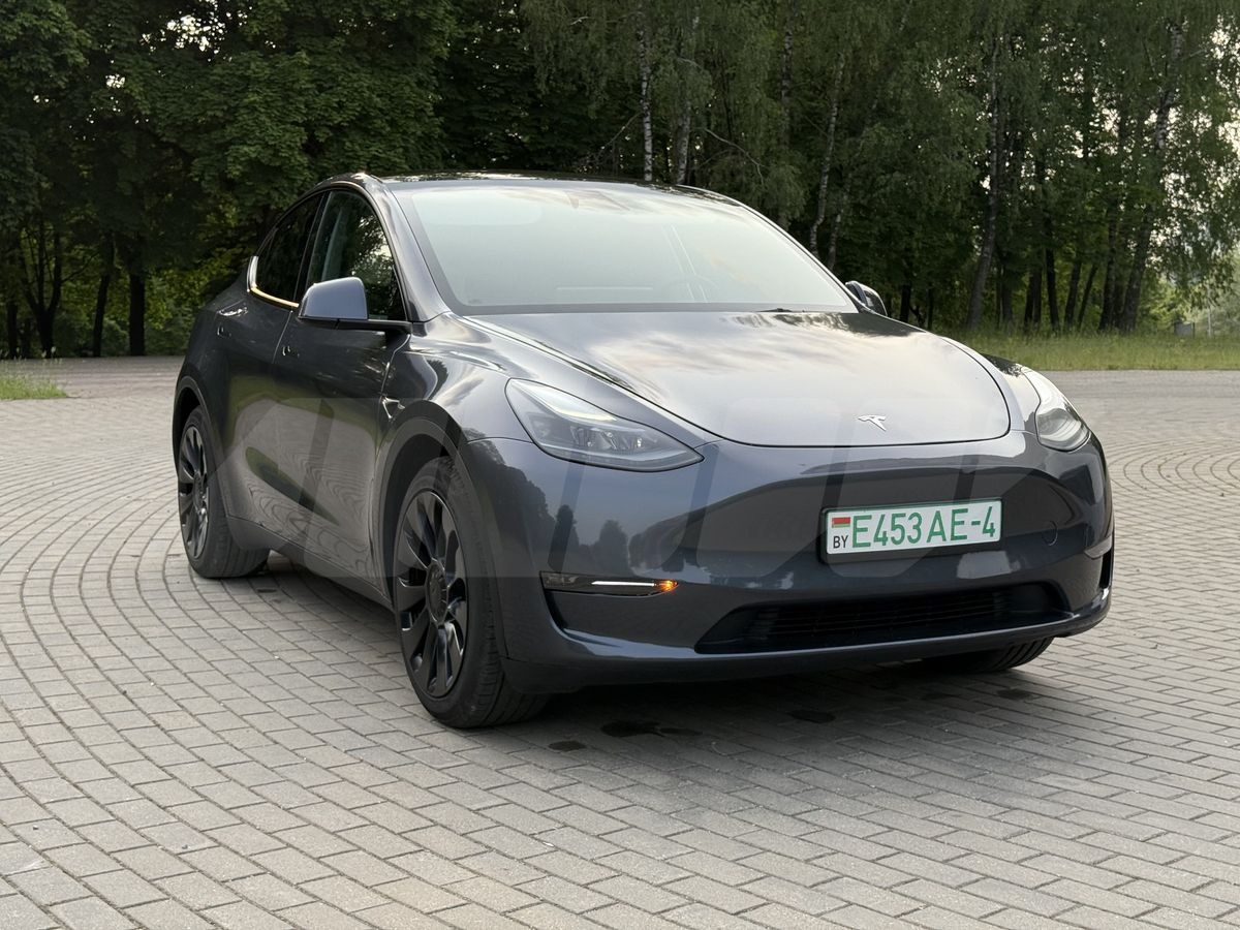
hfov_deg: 39.7
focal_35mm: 48
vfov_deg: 30.3
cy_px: 465
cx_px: 620
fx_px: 1719
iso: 80
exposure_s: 1/1484
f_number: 1.78
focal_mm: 6.76
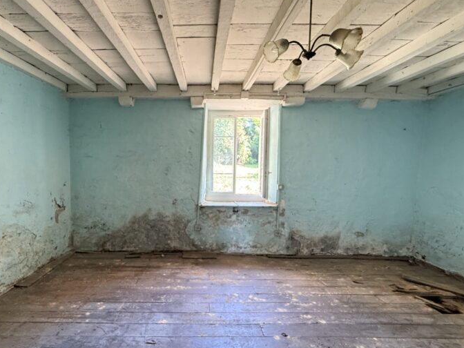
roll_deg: -0.7
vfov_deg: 78.1
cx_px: 201
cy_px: 182
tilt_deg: -4.6
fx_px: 214
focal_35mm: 16
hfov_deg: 93.9
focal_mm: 2.22
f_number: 2.2
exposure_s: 1/60
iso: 500
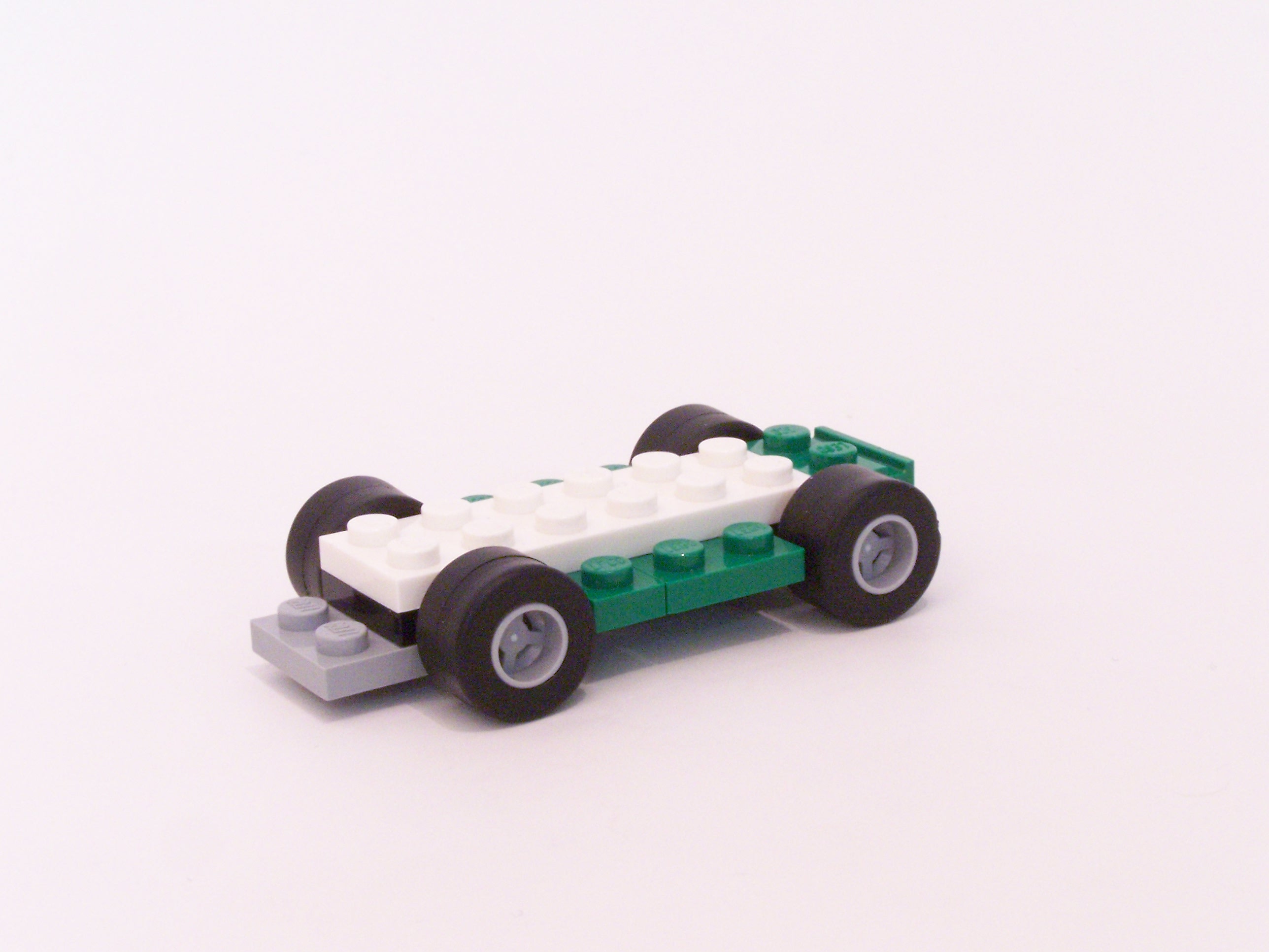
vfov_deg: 19.6
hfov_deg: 26.0
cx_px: 634
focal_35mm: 75
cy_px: 476
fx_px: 2749
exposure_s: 1/3
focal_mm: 12.4
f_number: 8
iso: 400
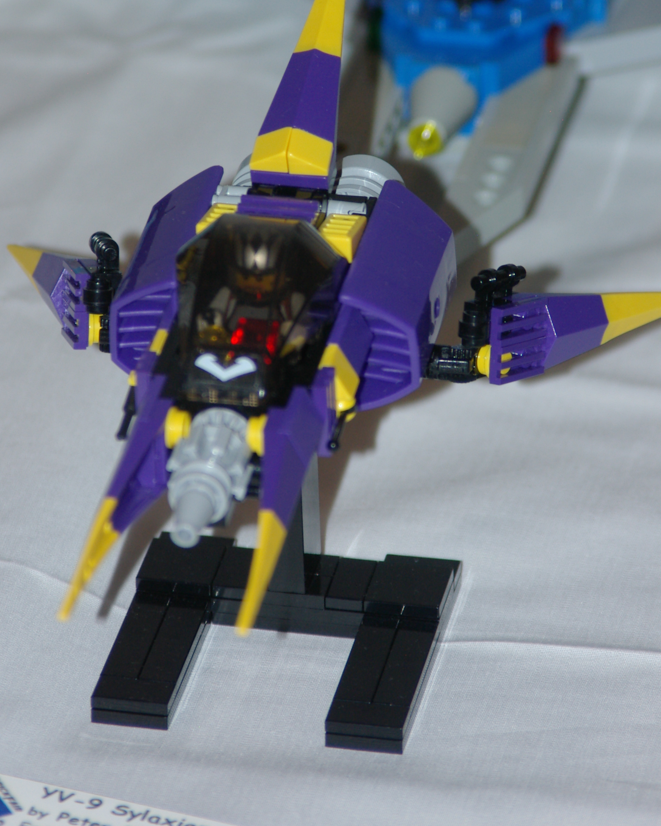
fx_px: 9681
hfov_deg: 3.9
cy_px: 275
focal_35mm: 396
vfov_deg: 4.9
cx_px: 368
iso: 400
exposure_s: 1/150
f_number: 5.6
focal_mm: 200
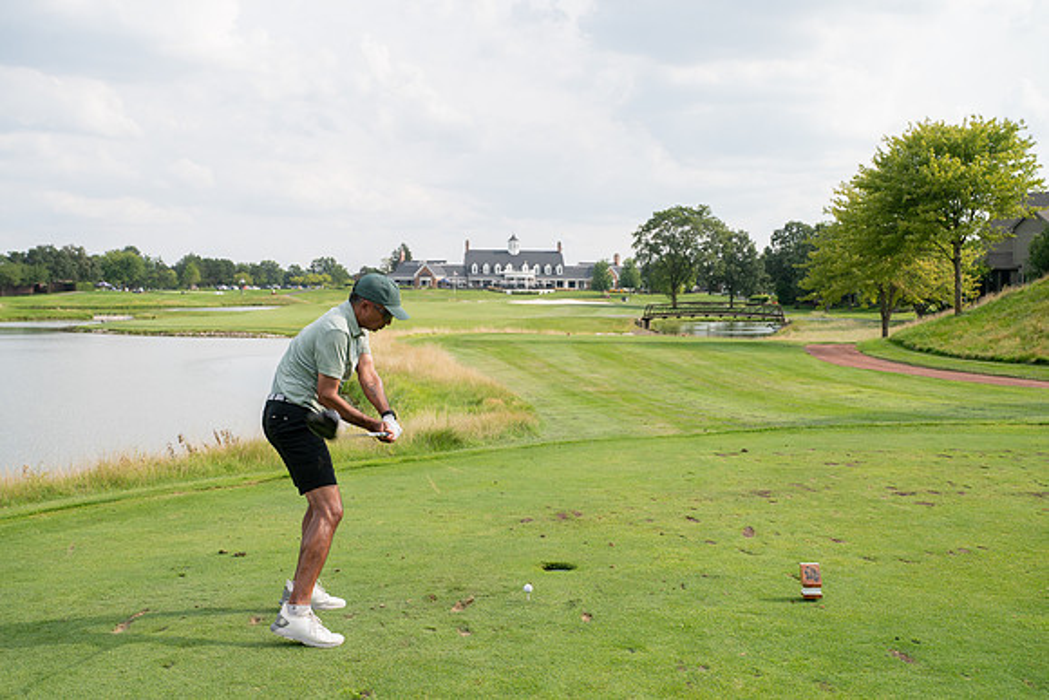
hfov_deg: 47.3
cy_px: 350
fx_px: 1198
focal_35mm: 41
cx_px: 524
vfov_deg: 32.6
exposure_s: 1/1000
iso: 250
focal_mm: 41
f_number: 6.3
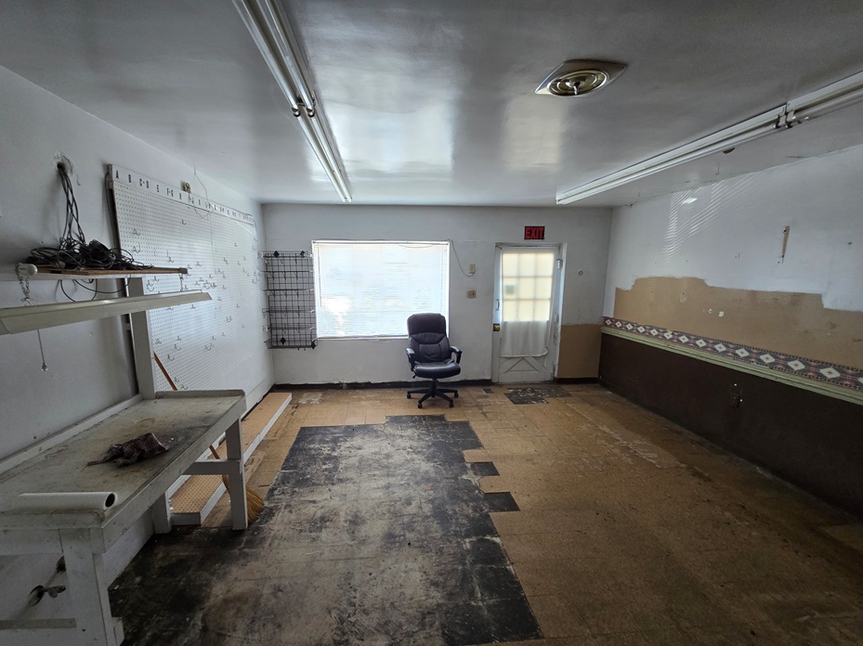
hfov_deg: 101.9
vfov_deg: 85.5
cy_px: 342
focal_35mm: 14
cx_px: 402
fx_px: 349
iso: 200
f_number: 2.2
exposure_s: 1/60
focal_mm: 2.2
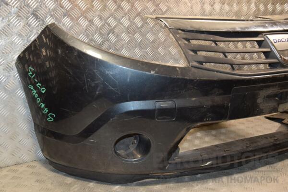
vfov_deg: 29.9
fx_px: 360
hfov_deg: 43.6
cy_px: 96
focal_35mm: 45
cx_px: 144
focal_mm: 30
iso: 800
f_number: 5
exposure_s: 1/200
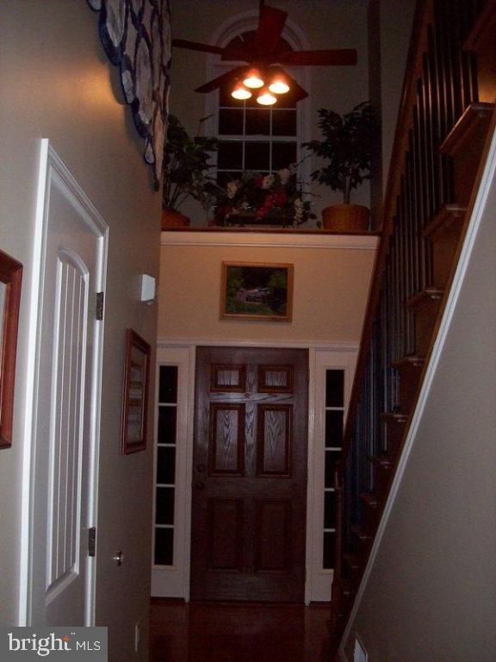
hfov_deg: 39.7
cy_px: 331
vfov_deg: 51.4
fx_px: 688
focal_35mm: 36
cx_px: 248
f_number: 2.7
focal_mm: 6
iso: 140
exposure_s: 1/64
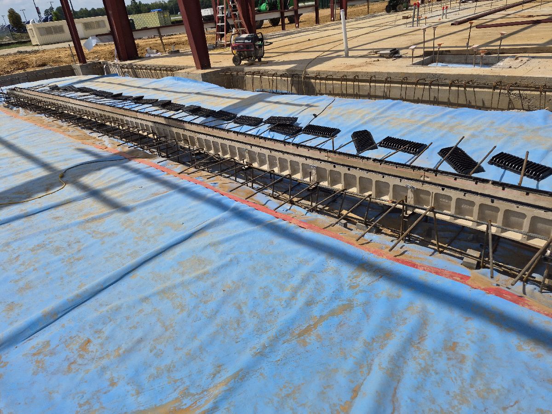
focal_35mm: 23
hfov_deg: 73.9
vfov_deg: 58.9
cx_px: 276
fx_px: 367
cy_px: 207
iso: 50
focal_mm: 5.4
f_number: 1.8
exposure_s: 1/7696
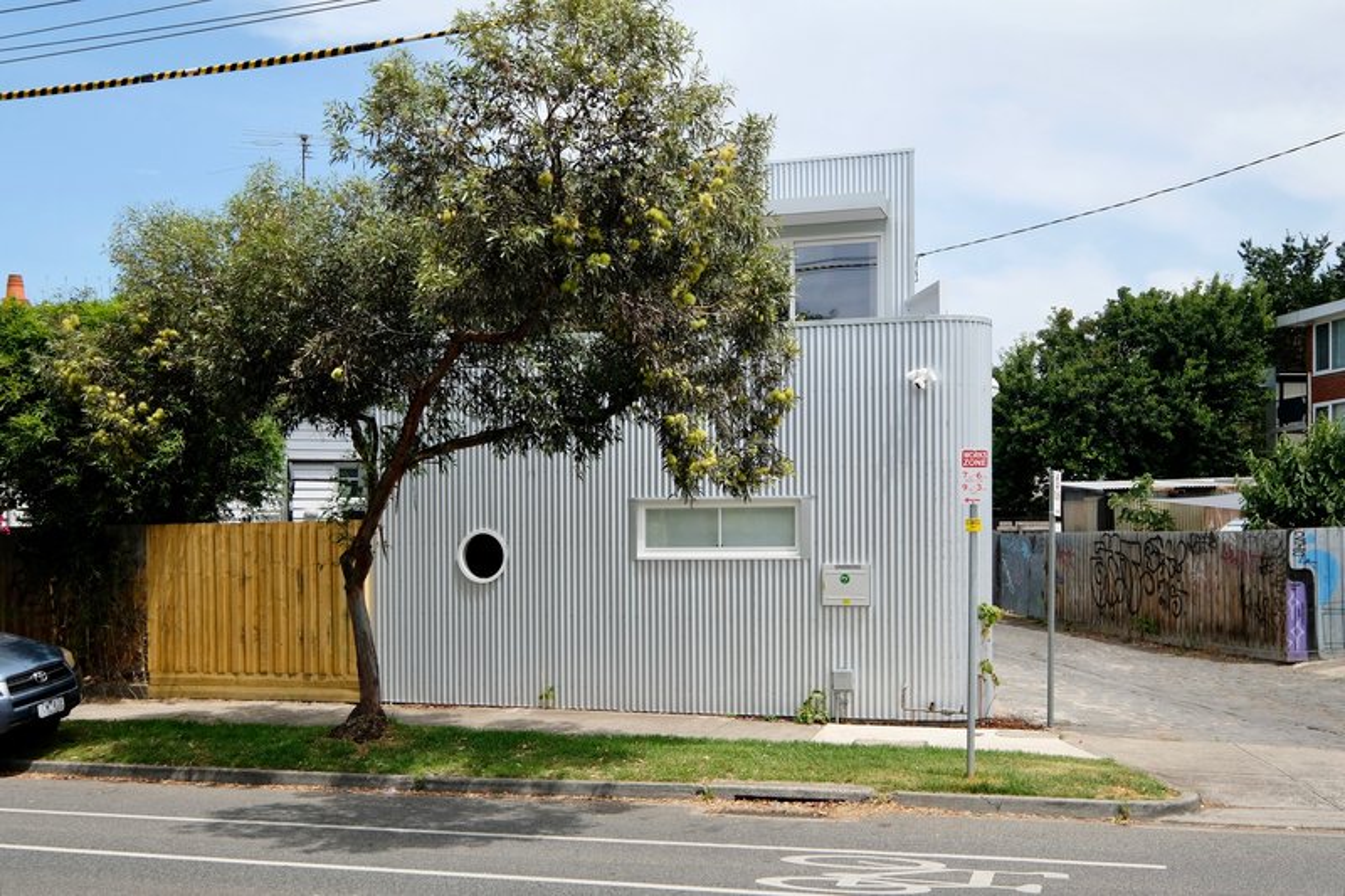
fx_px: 1345
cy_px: 448
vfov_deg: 36.9
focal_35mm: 36
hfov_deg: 53.1
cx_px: 672
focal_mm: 24
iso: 400
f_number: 8
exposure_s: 1/750
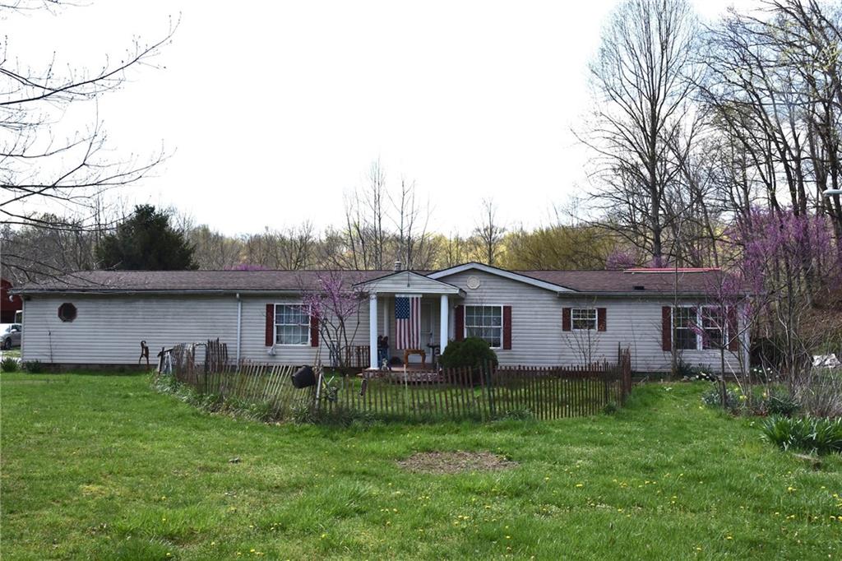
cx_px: 421
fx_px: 725
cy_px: 280
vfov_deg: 42.3
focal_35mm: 31
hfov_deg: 60.3
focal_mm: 31
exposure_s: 1/800
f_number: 14
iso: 1000
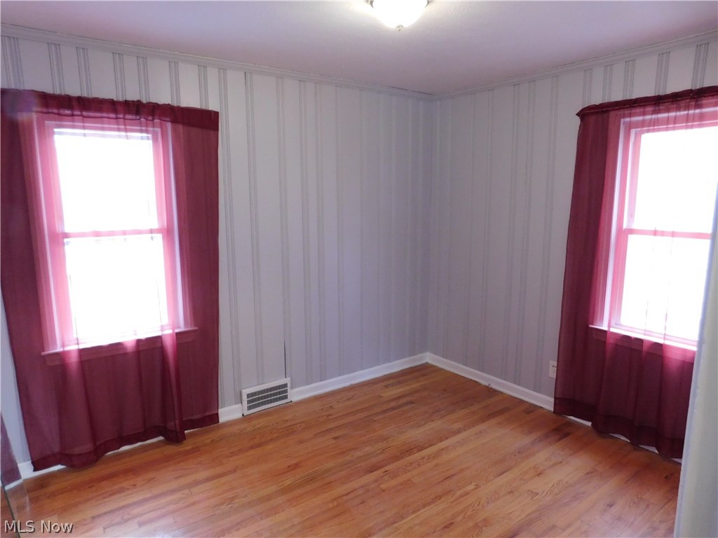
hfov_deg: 73.9
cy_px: 269
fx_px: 477
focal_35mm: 23
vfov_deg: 58.9
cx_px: 359
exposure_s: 1/30
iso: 320
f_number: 3
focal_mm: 4
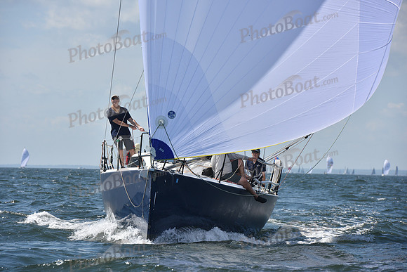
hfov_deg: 10.3
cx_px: 204
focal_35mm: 200
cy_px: 136
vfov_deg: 6.9
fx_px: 2262
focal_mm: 200
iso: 320
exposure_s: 1/1250
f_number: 9
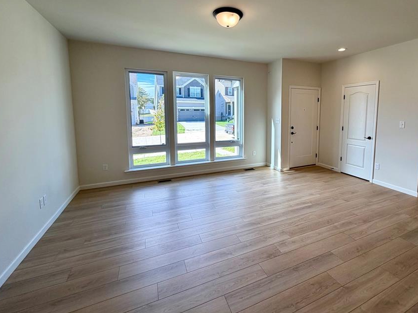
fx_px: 205
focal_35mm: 17
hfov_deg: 90.4
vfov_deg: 74.2
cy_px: 131
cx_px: 240
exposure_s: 1/120
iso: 64
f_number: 2.2
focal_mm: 2.22
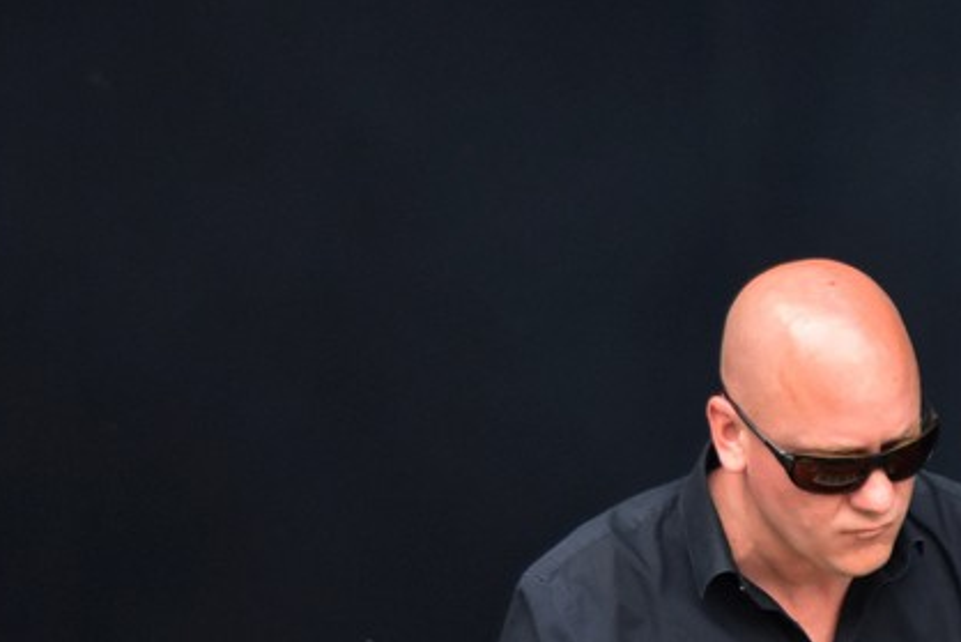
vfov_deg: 2.3
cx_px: 798
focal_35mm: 603
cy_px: 587
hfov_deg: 3.4
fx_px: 16101
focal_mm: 140
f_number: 2.8
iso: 1250
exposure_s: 1/2000
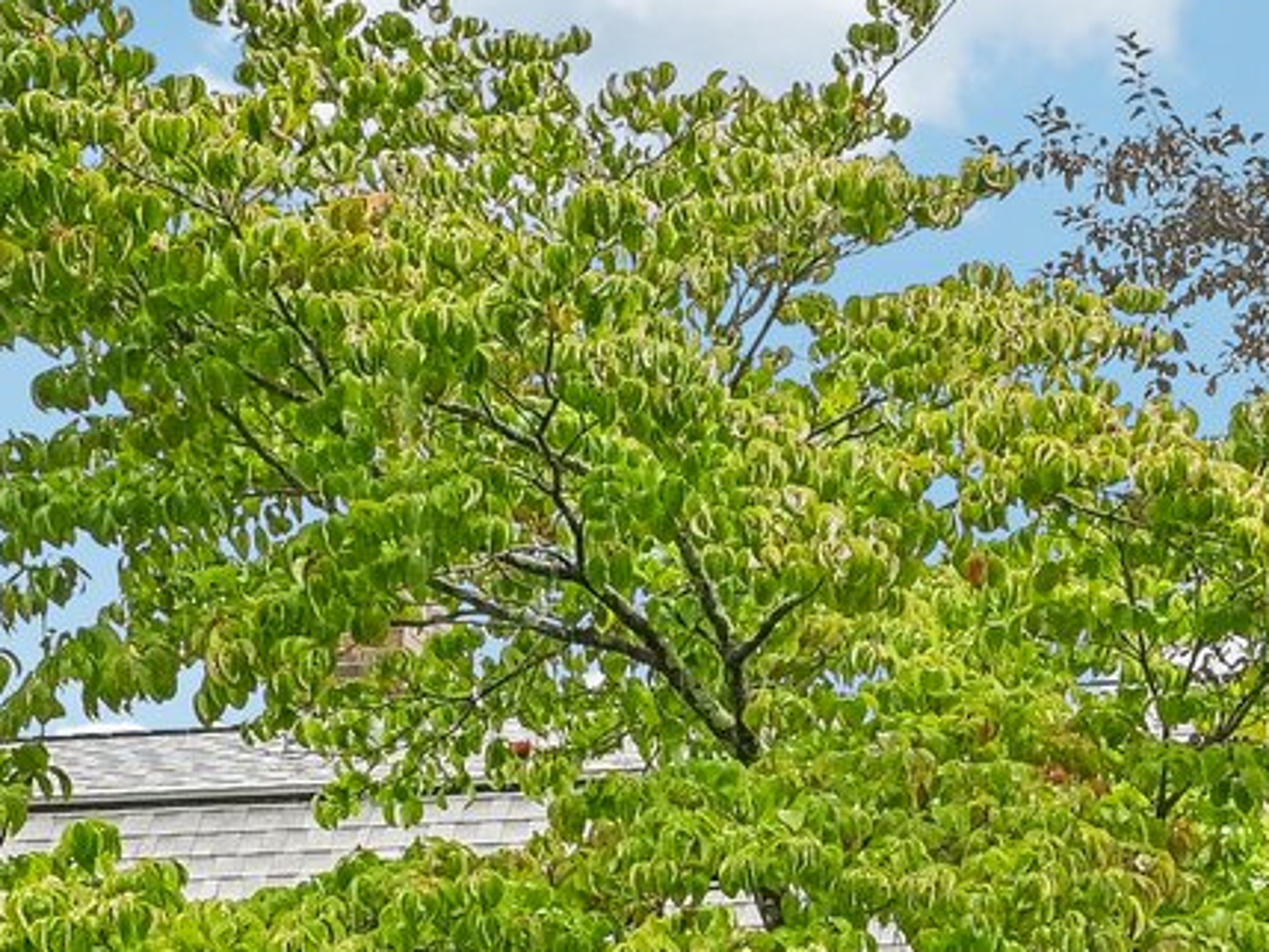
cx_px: 923
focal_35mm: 133
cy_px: 1276
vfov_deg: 10.9
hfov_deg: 14.8
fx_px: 4877
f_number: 8
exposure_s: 1/160
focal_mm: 29
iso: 400
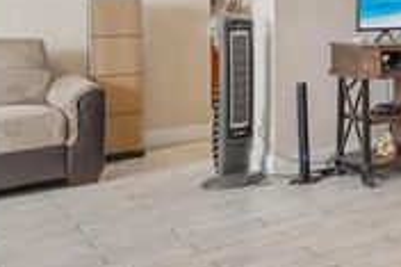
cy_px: 3
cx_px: 663
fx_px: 568
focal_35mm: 51
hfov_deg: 24.7
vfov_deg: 25.2
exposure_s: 1/4
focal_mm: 14
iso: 250
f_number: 9
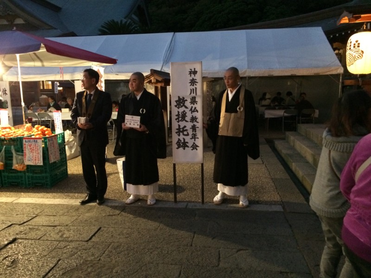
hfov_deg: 61.7
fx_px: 311
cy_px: 139
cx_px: 186
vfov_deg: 48.2
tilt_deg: -9.9
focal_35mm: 29
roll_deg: +1.6
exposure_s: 1/15
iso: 400
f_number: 2.2
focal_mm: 4.15
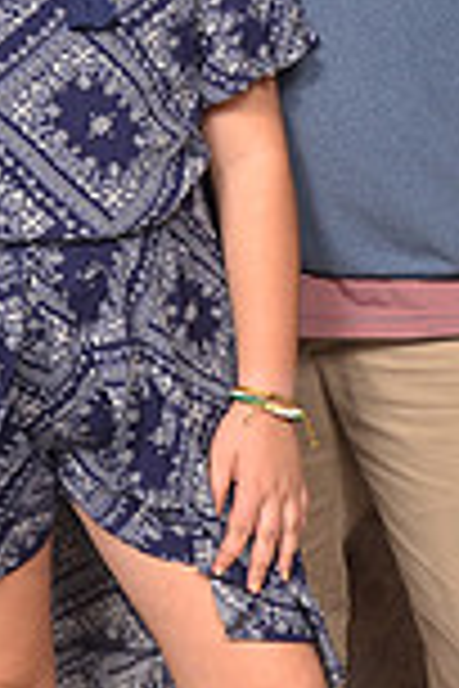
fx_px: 2713
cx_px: 68
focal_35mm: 142
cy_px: 162
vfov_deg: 14.4
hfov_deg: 9.6
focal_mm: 25
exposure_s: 1/60
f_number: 5.6
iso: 200
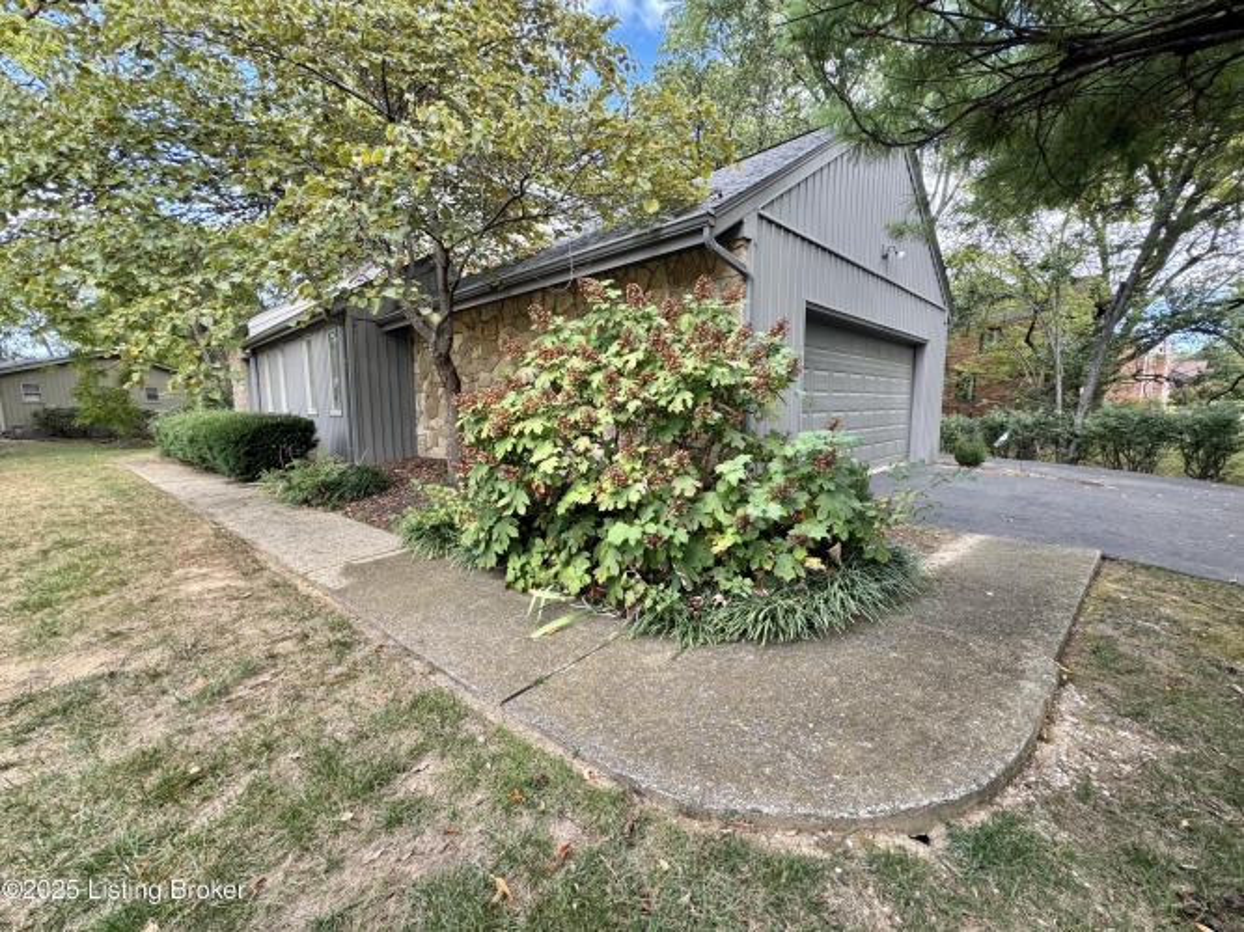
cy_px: 466
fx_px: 503
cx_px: 622
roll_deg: +0.8
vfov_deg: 85.7
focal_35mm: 14
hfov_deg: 102.1
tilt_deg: -7.5
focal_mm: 2.22
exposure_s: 1/99
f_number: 2.2
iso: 50
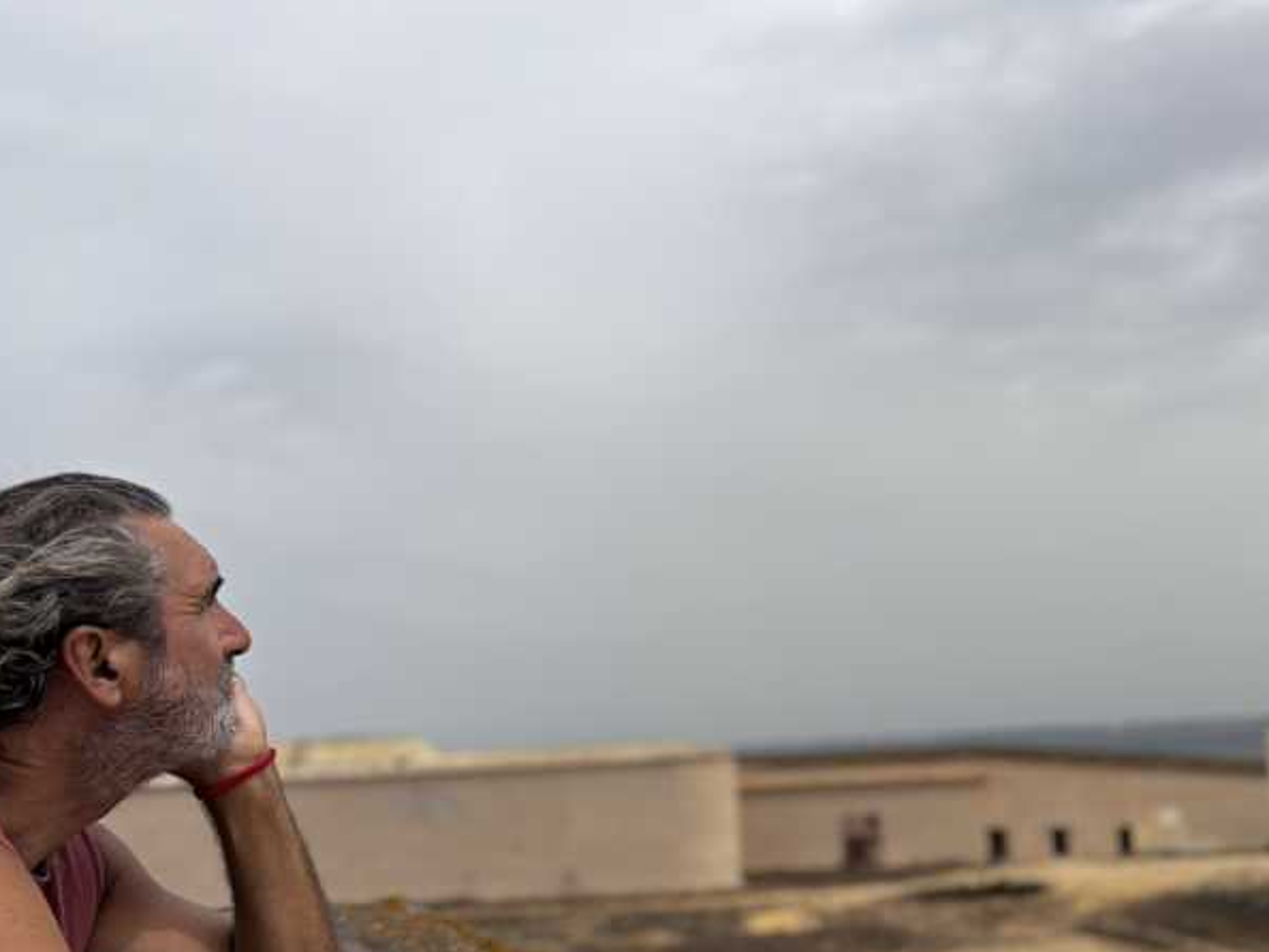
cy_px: 587
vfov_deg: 40.5
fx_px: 1284
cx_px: 799
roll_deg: +3.1
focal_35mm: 35
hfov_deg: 52.0
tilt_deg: +7.4
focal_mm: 5.96
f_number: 1.6
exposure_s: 1/5618
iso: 50
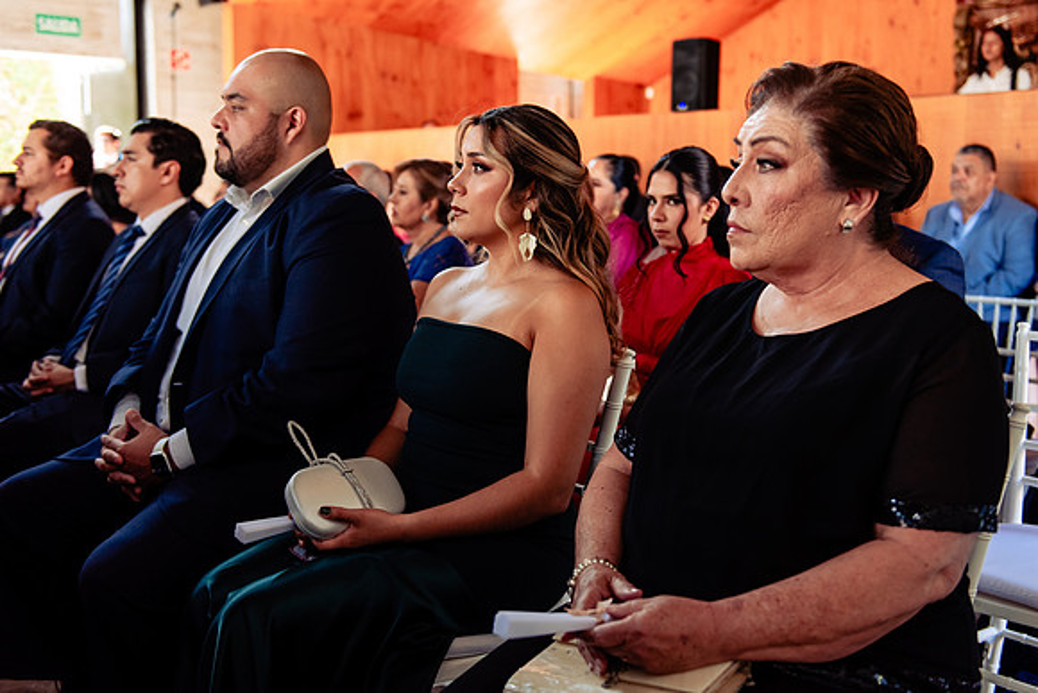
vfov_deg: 32.6
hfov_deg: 47.4
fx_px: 1182
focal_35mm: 41
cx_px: 557
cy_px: 347
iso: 800
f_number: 3.2
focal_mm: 38
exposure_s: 1/250
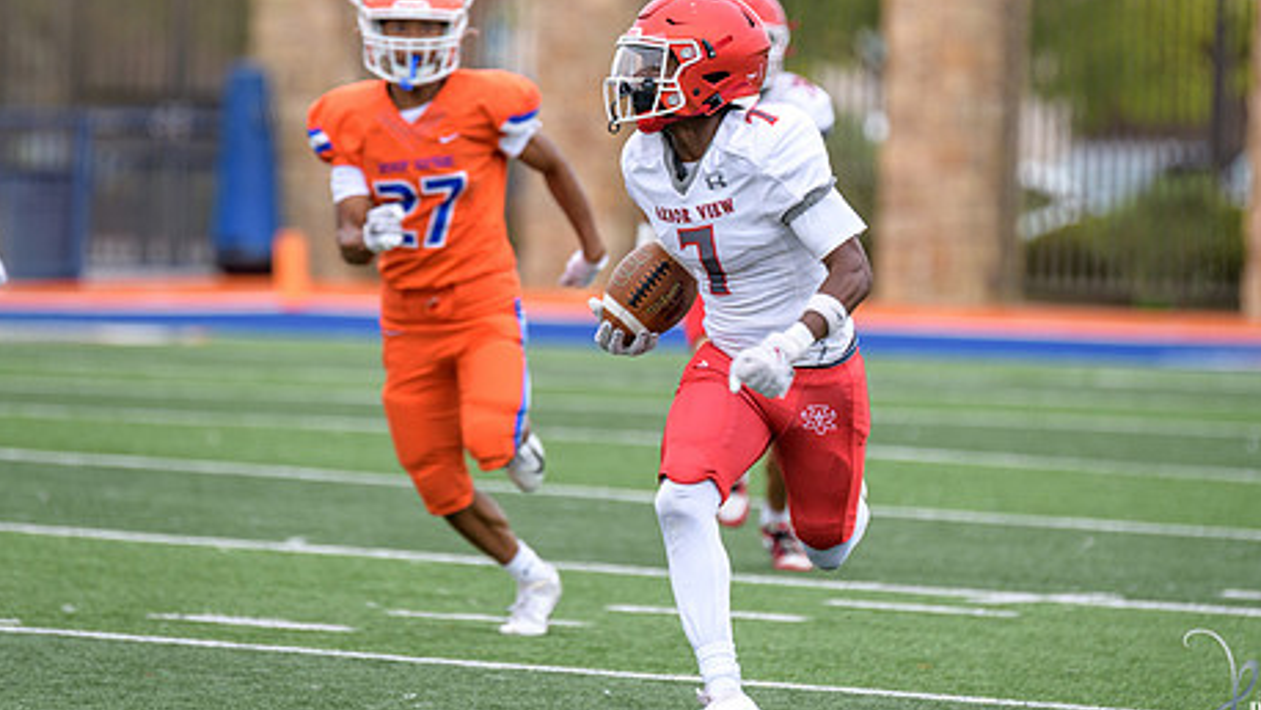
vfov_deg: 3.1
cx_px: 680
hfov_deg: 5.4
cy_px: 299
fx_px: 13312
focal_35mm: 398
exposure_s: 1/1000
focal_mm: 300
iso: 360
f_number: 3.5
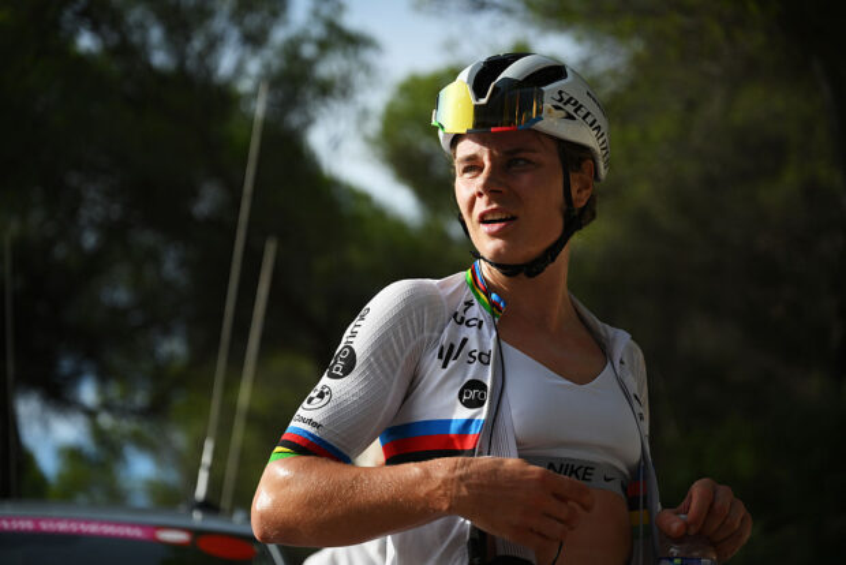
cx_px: 423
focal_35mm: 70
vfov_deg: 19.5
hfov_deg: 28.8
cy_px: 282
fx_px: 1646
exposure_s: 1/4000
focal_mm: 70
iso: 200
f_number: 2.8
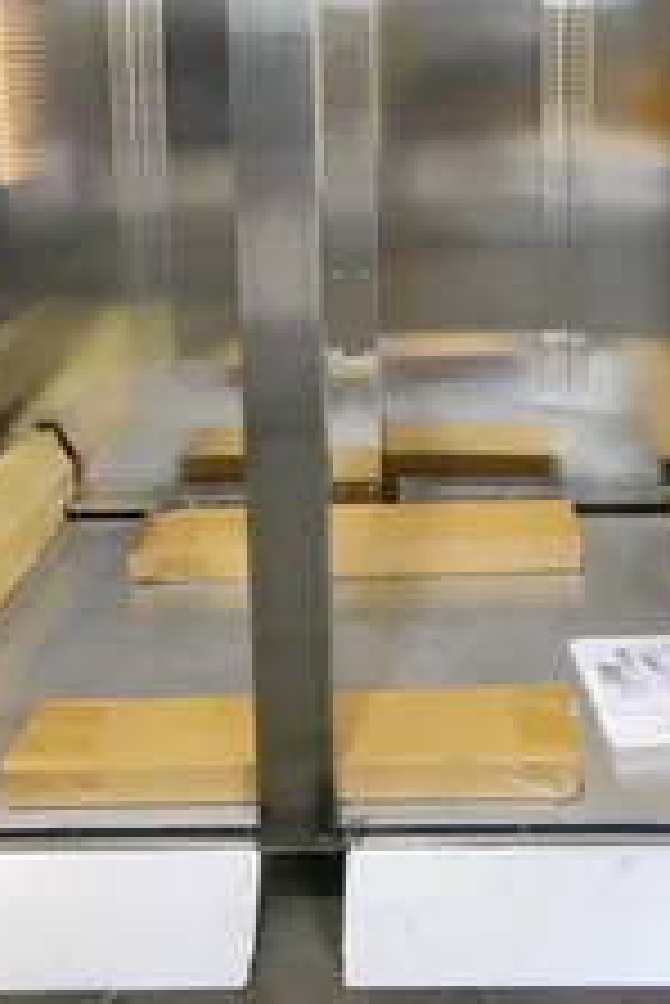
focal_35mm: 43
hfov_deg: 30.9
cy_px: 140
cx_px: 465
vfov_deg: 42.4
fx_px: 1198
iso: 5000
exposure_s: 1/30
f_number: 11
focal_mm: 9
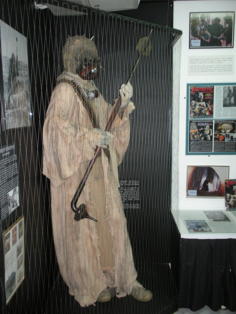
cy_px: 157
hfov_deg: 39.7
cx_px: 118
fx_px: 327
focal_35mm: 36
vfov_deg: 51.3
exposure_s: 1/60
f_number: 3.5
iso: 235
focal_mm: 6.3
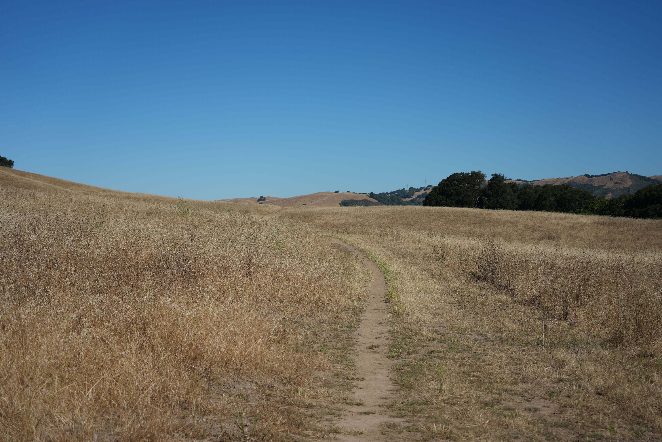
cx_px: 331
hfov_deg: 39.6
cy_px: 221
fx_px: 919
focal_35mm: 50
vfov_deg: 27.0
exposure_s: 1/1250
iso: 100
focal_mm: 50
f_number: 5
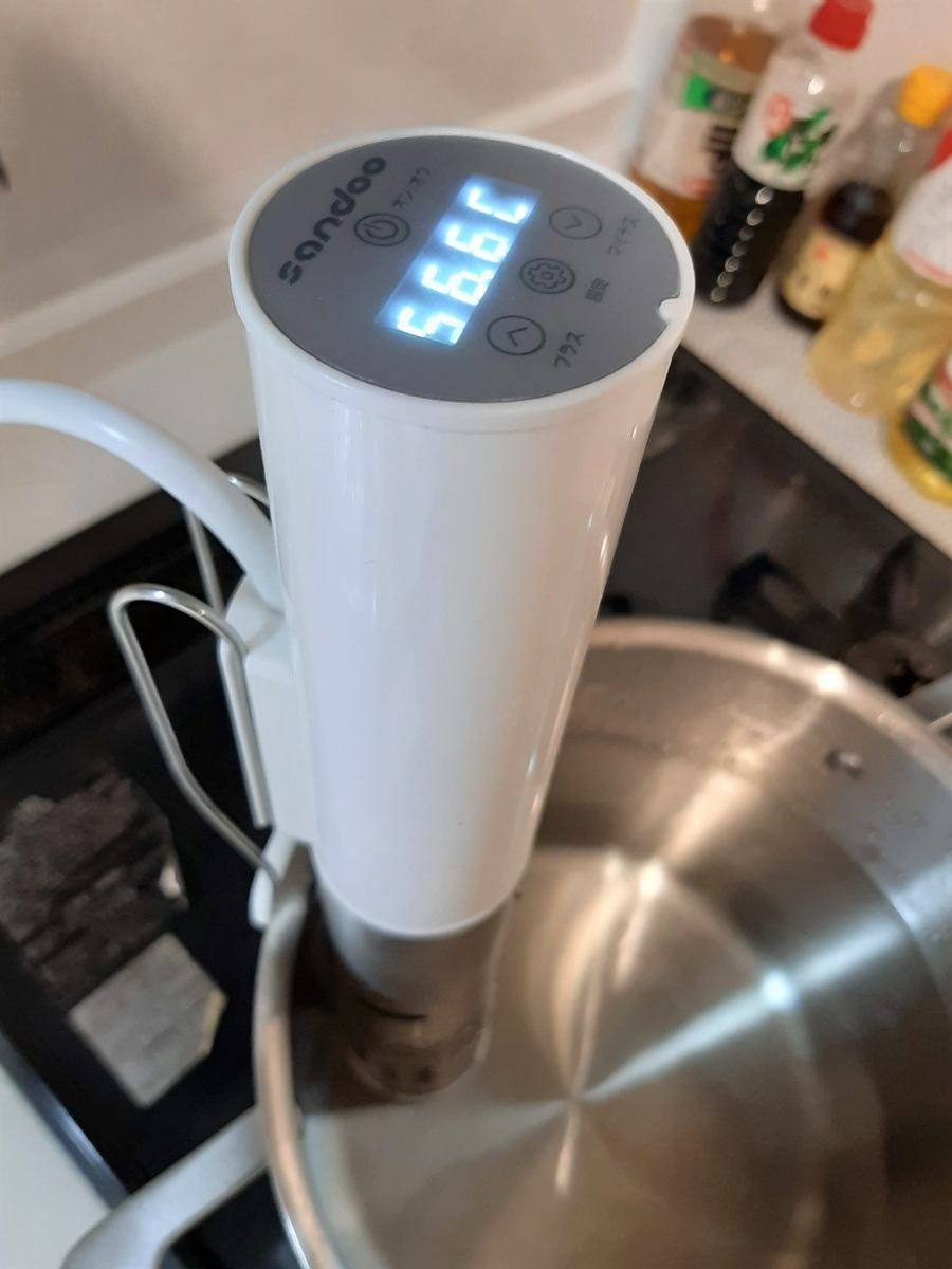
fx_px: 953
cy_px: 634
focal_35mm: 26
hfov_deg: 53.1
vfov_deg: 67.3
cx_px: 476
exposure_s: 1/33
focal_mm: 3.93
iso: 160
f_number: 1.7
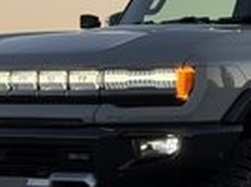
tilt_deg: +0.6
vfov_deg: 6.4
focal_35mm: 230
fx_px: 1665
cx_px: 290
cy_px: 105
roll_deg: +0.2
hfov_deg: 8.5
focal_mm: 6.76
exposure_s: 1/151
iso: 50
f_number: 1.78
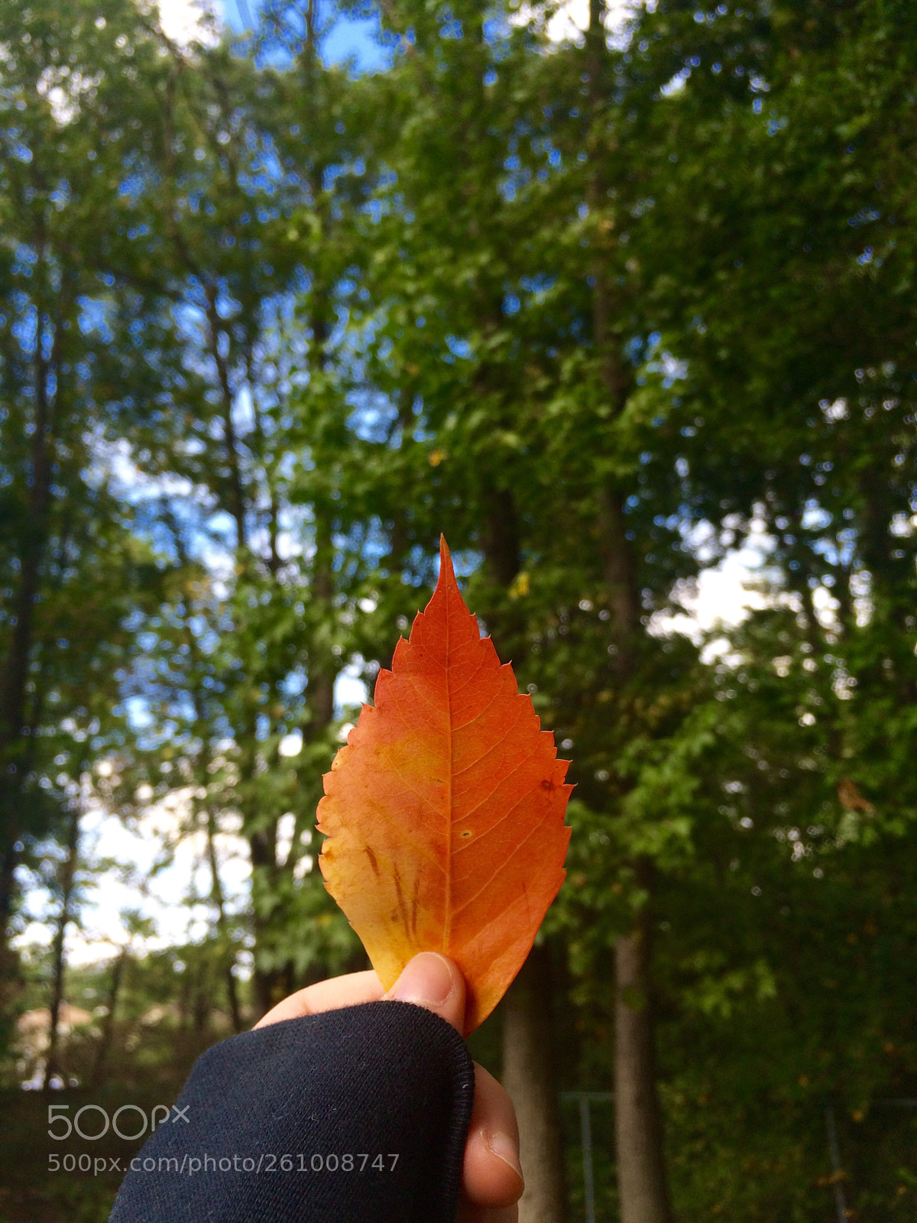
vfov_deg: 61.7
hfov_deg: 48.2
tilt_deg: +21.8
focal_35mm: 29
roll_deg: +1.5
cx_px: 458
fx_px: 1024
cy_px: 612
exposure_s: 1/348
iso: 32
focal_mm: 4.15
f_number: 2.2
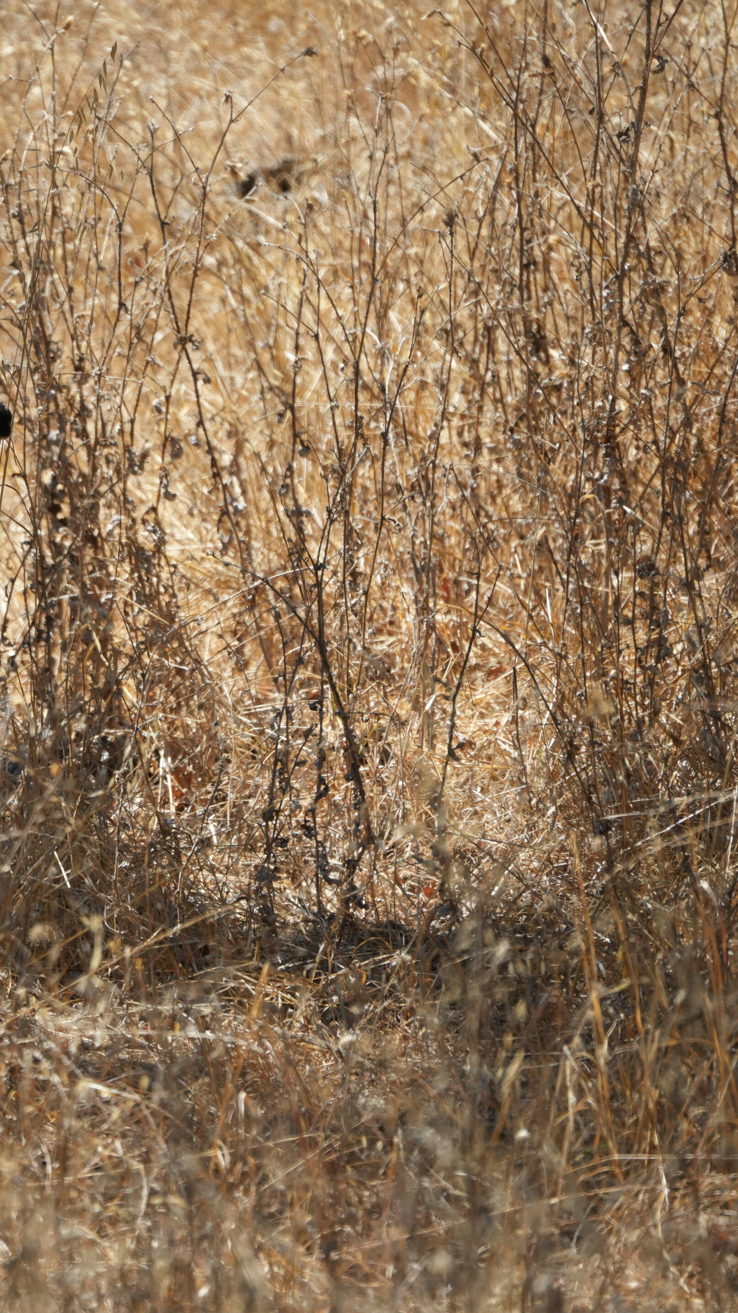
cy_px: 656
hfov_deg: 1.9
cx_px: -101
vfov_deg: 3.4
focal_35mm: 629
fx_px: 21881
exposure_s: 1/1000
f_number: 6.3
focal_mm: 400
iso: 640
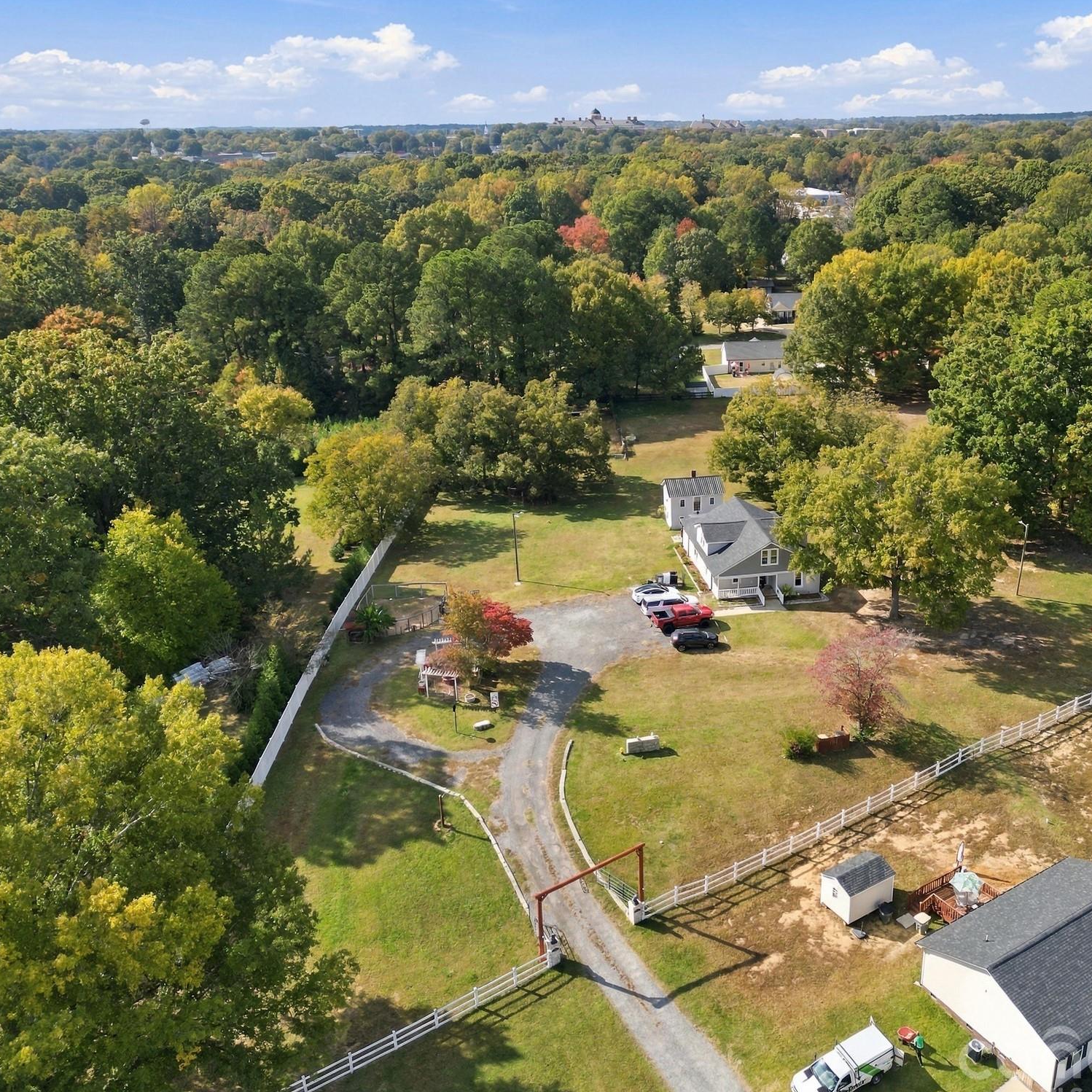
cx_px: 651
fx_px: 1035
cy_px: 555
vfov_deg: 55.6
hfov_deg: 55.2
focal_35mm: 29
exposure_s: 1/1600
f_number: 1.7
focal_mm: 6.7
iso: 110
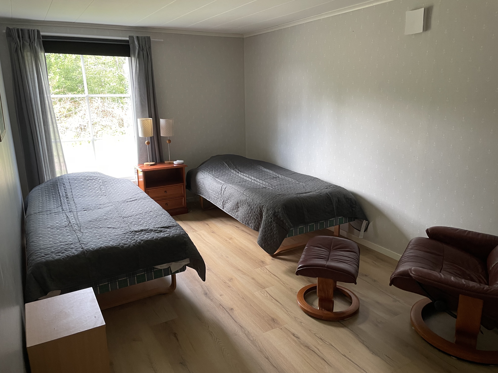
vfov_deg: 53.1
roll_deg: +0.4
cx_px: 249
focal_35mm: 26
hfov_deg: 67.3
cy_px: 186
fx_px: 374
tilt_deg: -14.5
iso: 160
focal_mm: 4.2
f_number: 1.6
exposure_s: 1/60
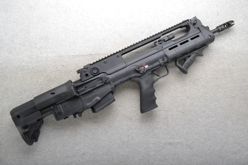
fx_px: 207
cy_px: 82
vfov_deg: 43.6
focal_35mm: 30
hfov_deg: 61.9
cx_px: 124
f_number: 20
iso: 3200
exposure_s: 1/160
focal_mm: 20
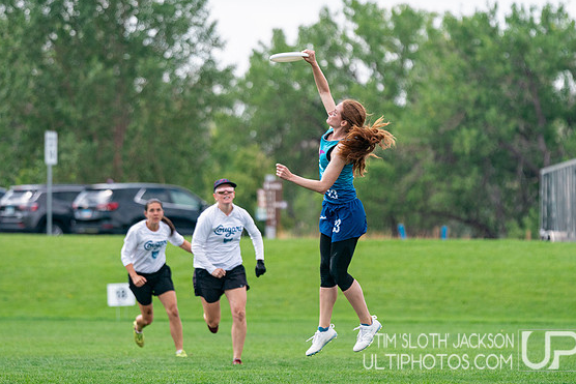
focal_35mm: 290
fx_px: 4641
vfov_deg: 4.7
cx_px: 352
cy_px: 209
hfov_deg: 7.1
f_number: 4
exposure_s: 1/5000
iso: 640
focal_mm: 200
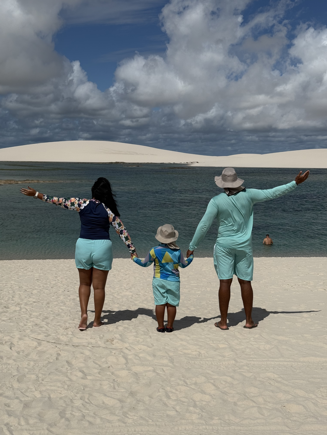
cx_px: 164
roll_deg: -1.5
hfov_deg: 30.3
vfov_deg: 39.7
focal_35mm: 48
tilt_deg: -5.0
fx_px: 605
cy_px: 218
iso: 50
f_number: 1.78
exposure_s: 1/11364
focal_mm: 6.76
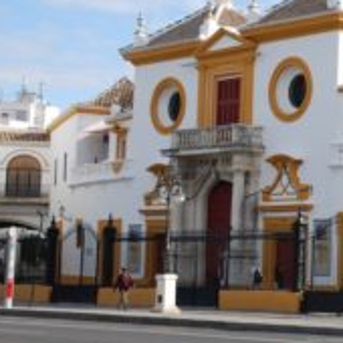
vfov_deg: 17.2
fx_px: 1135
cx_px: 492
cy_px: 130
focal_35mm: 101
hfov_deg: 16.0
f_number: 7.1
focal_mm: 27
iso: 100
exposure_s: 1/200
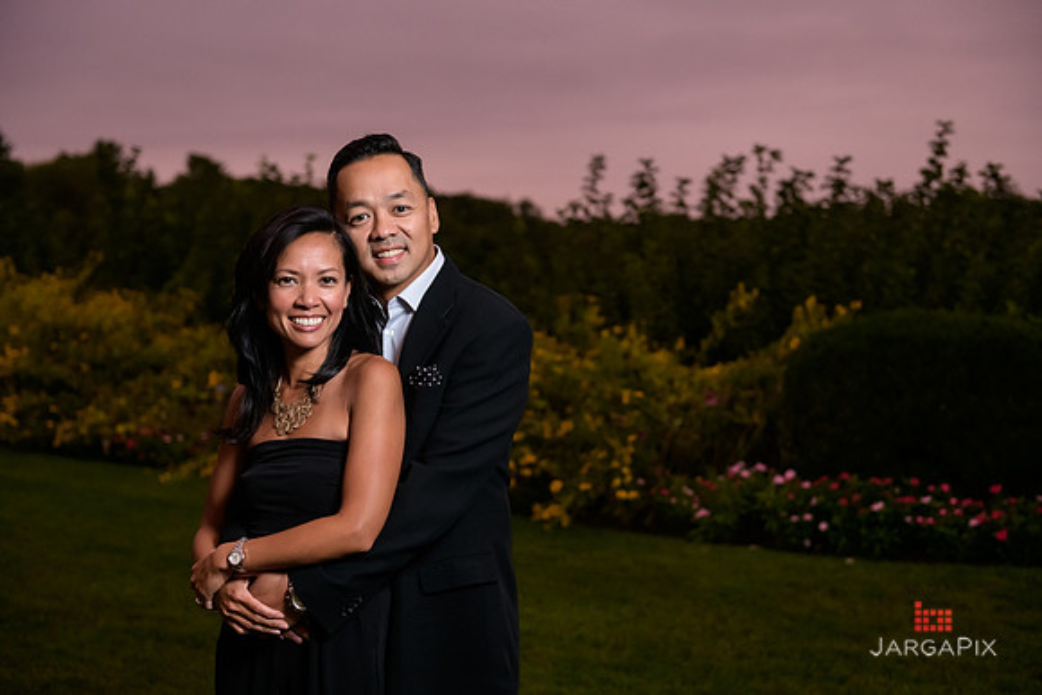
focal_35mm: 52
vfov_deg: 26.0
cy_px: 348
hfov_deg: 38.2
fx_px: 1505
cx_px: 521
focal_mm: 52
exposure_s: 1/125
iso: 1600
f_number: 3.2
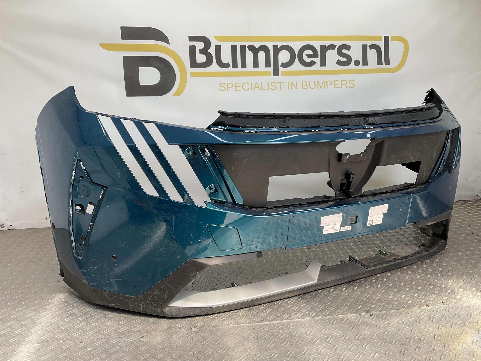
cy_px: 180
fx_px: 403
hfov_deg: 61.7
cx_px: 240
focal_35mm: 29
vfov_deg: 48.2
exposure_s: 1/183
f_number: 1.8
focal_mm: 3
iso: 16
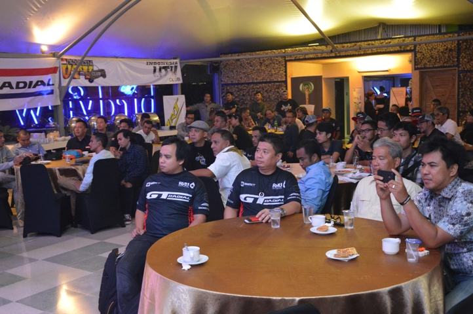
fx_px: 512
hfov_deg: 49.6
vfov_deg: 34.1
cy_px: 157
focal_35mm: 39
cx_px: 236
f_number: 5.6
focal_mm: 26
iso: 3200
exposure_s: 1/15
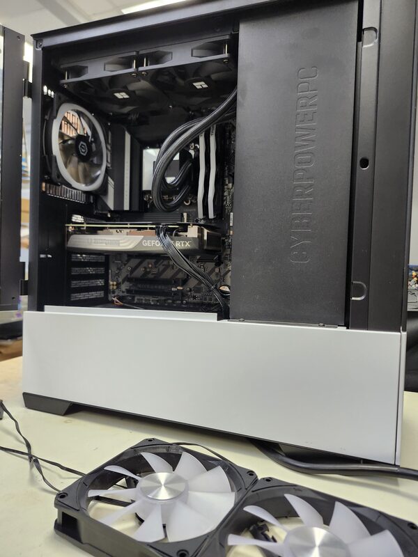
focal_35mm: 23
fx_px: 370
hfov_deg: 58.9
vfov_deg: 73.9
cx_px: 209
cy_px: 278
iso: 320
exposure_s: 1/120
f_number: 1.8
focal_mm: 5.54
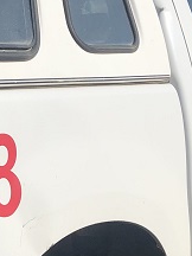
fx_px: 850
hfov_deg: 12.3
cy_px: 166
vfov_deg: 17.1
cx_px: -88
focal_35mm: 115
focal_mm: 3.99
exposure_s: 1/6024
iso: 25
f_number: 1.8
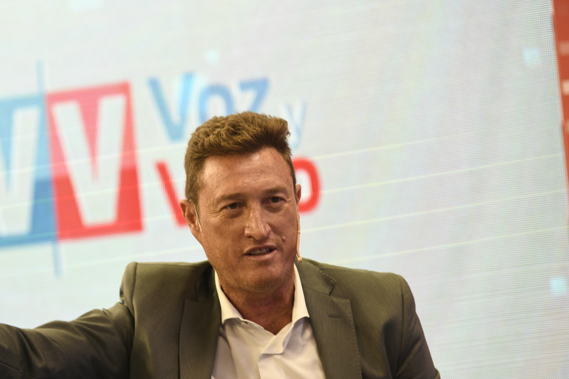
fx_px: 2702
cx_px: 215
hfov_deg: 12.0
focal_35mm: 171
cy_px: 235
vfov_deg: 8.0
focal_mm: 135
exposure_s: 1/200
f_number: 2.8
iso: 800
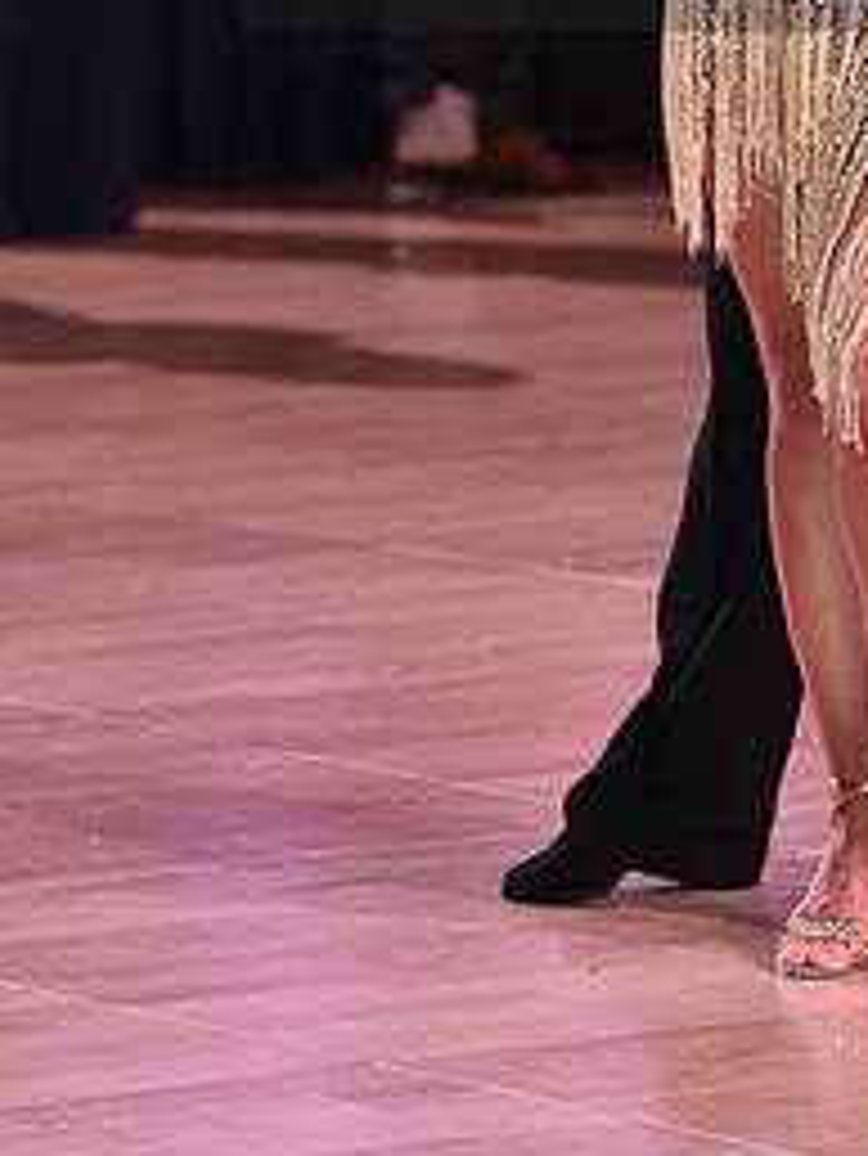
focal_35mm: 401
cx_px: 866
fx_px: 13396
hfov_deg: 3.7
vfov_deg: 4.9
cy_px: -117
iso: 1600
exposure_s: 1/250
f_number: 4.5
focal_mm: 185
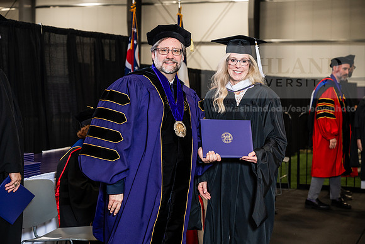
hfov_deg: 28.8
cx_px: 182
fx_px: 710
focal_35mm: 70
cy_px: 122
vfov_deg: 19.5
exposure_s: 1/200
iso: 1250
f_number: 4.5
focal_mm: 70
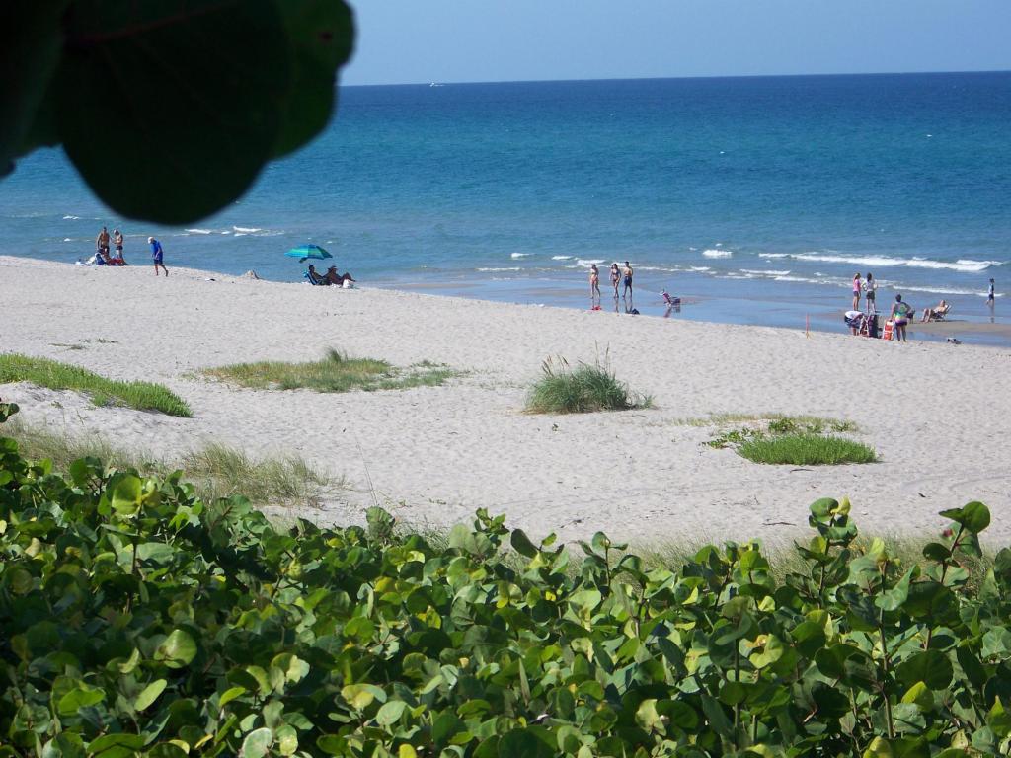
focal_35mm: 137
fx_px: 4001
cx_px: 506
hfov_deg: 14.4
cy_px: 379
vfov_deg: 10.8
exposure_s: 1/1000
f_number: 3.2
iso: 64
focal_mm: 22.2
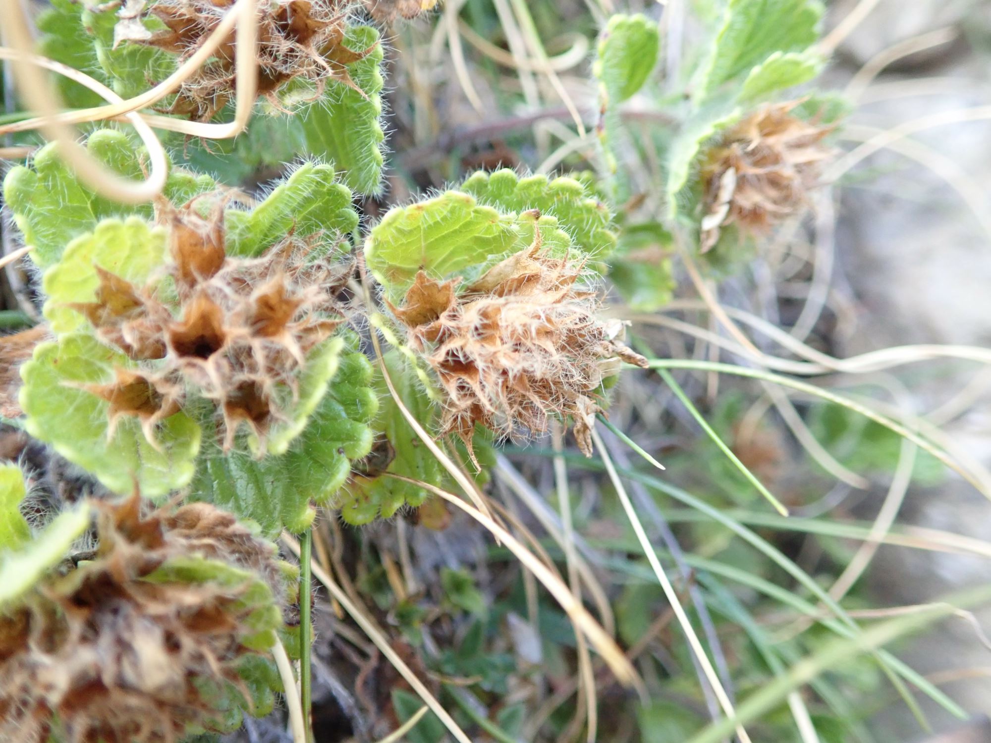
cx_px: 496
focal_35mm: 30
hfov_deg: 60.0
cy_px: 372
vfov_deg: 46.8
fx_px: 859
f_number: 2.3
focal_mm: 5.5
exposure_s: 1/125
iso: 640
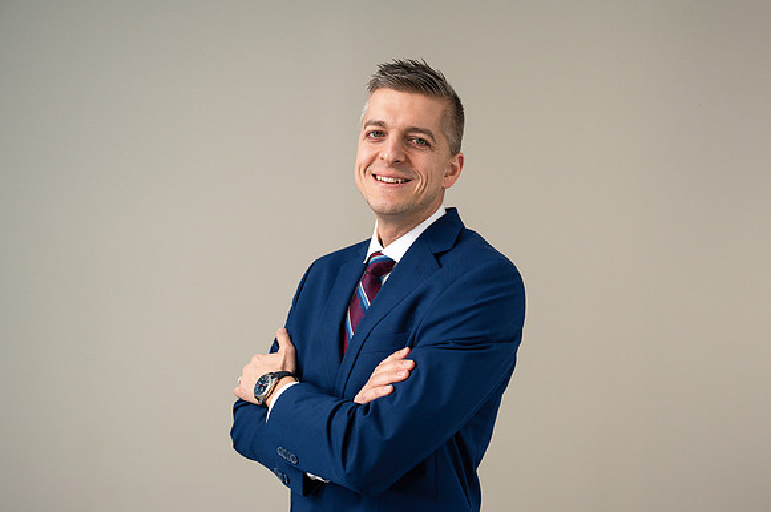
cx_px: 419
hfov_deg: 51.0
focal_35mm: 38
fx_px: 807
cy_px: 285
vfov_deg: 35.2
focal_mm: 33
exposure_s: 1/200
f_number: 3.2
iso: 250
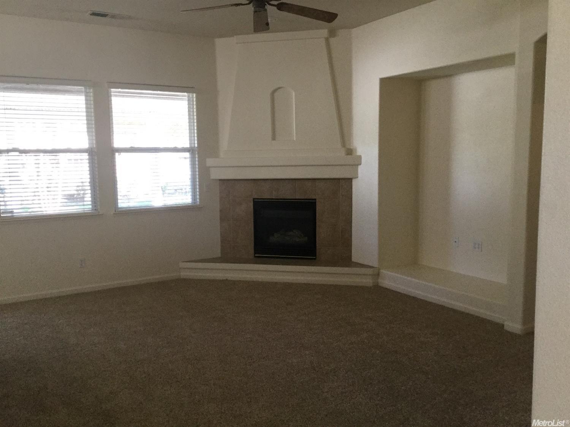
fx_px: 510
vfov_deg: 45.4
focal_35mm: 31
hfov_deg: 58.4
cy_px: 214
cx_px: 285
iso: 40
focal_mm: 3.3
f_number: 2.4
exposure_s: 1/30
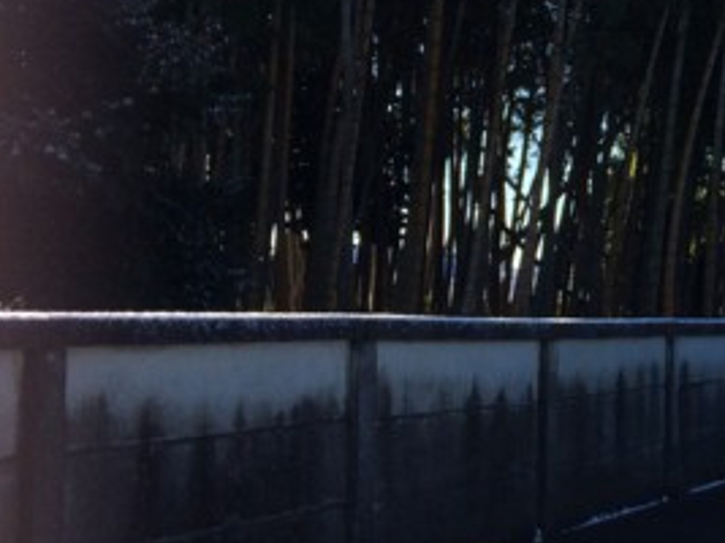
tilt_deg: +3.6
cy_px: 209
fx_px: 1821
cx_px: 1075
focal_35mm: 87
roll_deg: -0.1
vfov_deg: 16.9
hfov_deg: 19.7
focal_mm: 4.15
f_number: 2.2
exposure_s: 1/1520
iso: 32
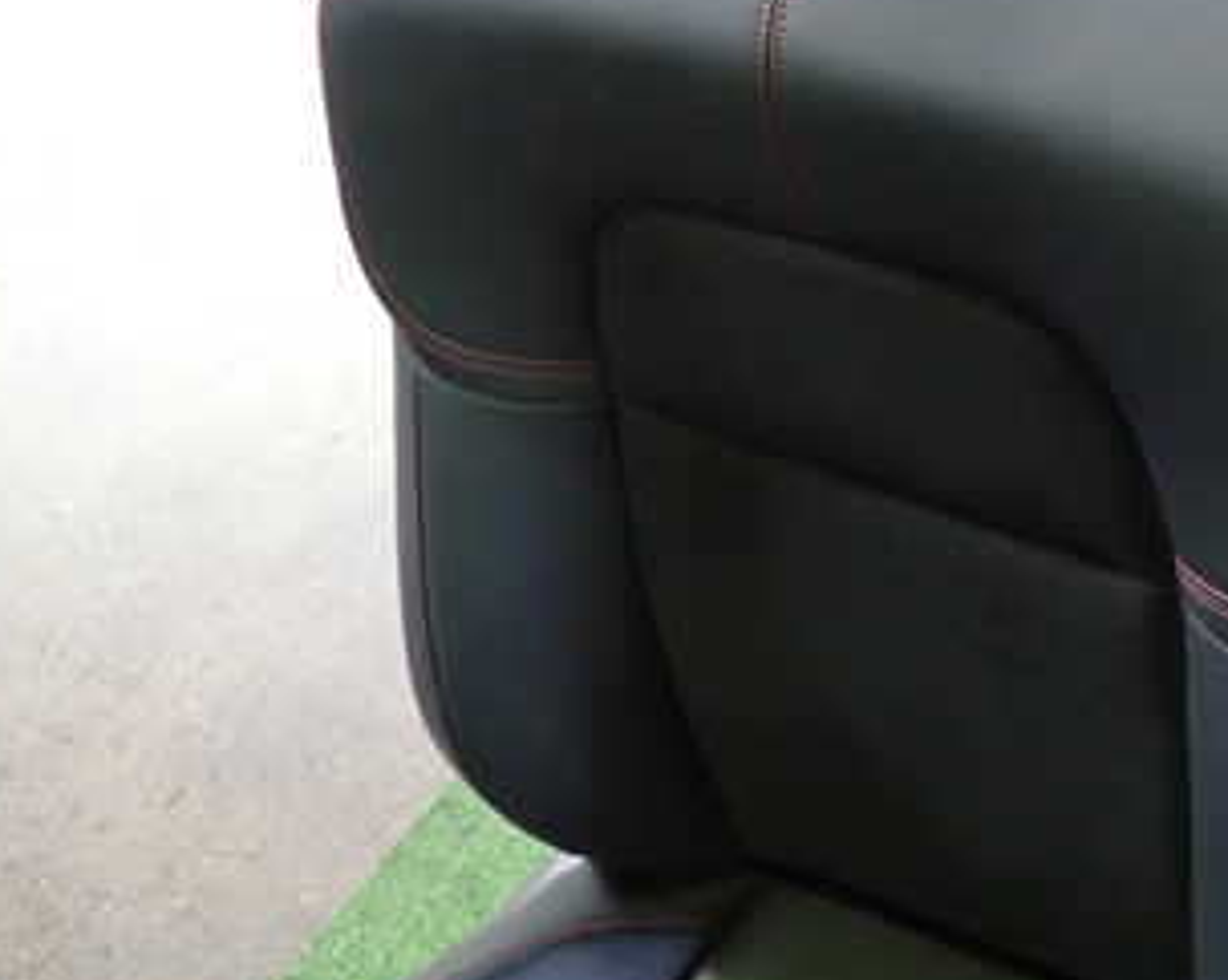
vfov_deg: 26.2
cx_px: 1094
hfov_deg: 31.1
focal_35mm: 58
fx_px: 2107
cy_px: 397
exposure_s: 1/30
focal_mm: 5.4
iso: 640
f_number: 2.3
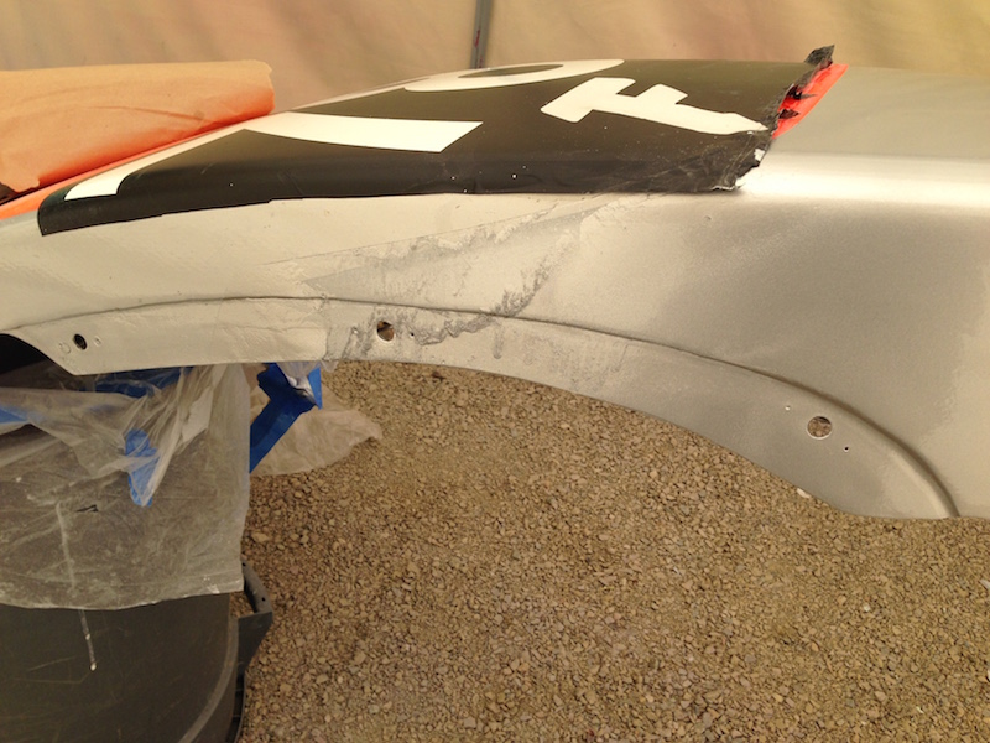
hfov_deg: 55.4
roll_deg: -4.4
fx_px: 944
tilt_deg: -35.8
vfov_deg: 42.9
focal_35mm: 33
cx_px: 495
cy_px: 372
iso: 50
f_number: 2.4
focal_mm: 4.12
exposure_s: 1/374
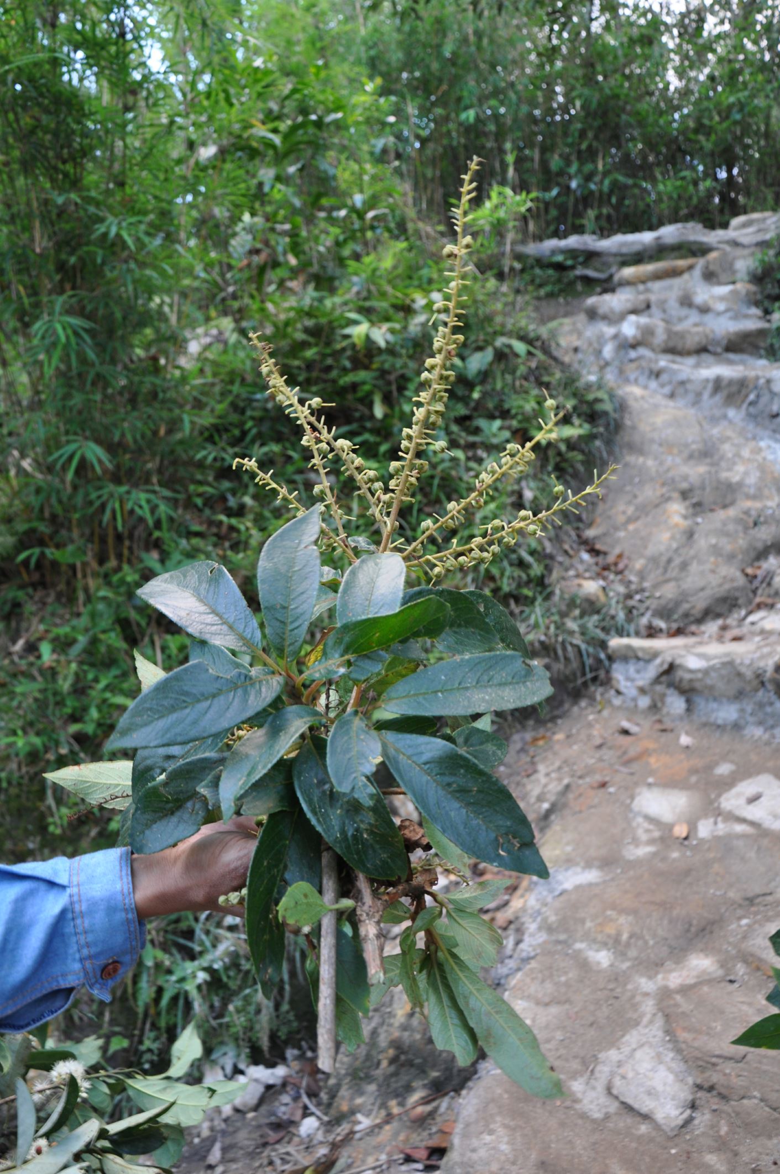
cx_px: 390
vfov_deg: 59.6
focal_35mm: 32
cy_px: 587
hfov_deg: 41.6
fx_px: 1027
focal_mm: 21
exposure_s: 1/15
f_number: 4
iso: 400
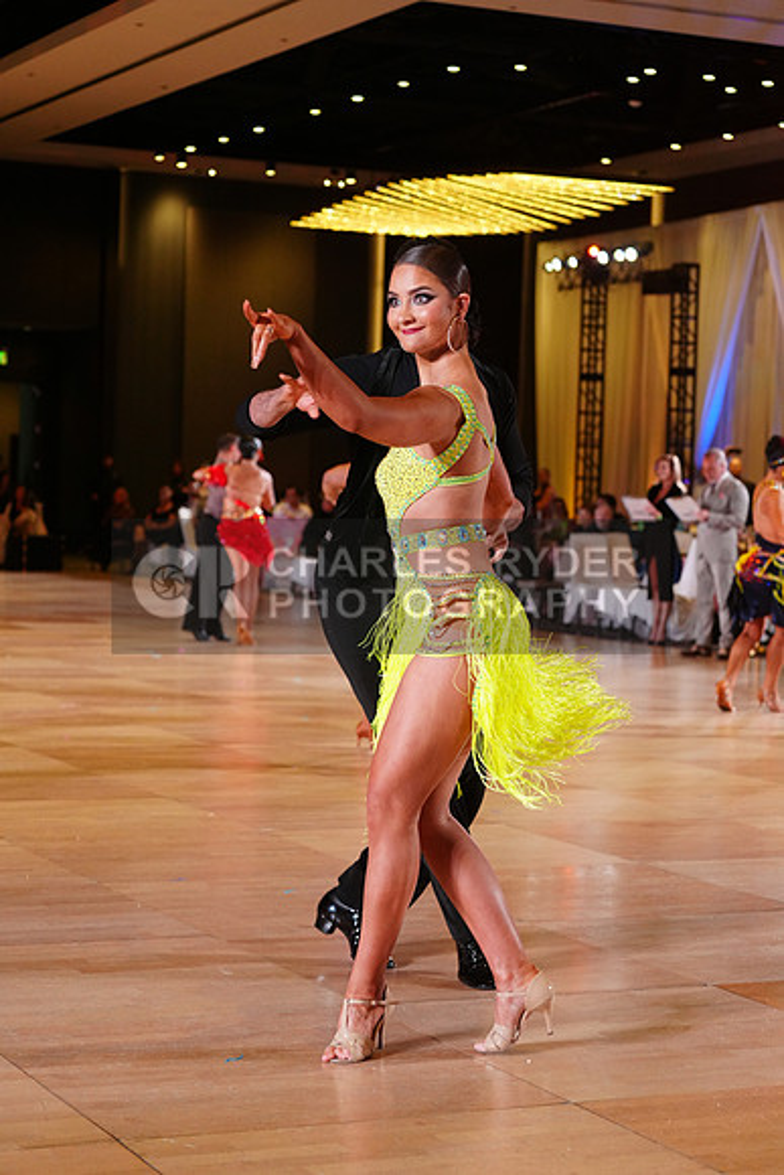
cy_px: 588
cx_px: 392
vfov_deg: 28.1
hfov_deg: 18.9
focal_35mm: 72
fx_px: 2350
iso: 2500
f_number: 4
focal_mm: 72
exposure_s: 1/400
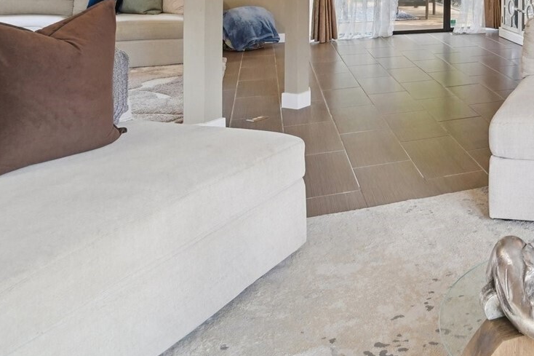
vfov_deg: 31.5
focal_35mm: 37
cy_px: -45
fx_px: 549
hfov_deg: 43.6
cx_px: 545
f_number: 8
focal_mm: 16
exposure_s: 1/50
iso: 1600
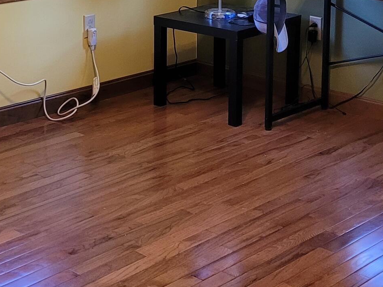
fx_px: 907
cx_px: 161
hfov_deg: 23.8
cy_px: -22
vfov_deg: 17.4
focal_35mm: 82
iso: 320
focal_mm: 5.4
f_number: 1.8
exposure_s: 1/119
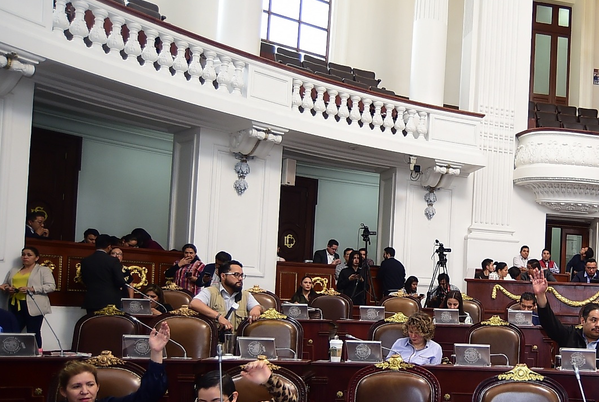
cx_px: 524
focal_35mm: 35
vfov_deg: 37.2
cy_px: 295
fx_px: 584
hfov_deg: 49.2
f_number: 3.5
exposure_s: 1/80
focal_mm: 18
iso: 1000
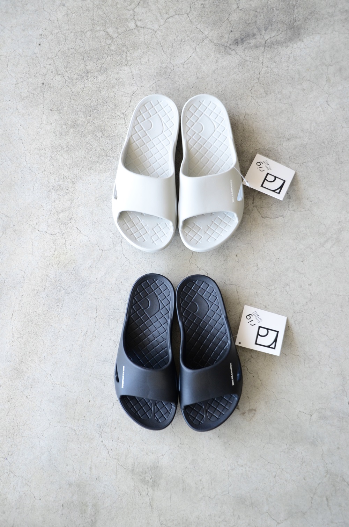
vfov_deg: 49.6
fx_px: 569
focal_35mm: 39
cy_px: 264
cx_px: 174
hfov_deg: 34.1
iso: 640
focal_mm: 26
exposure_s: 1/200
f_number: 3.8
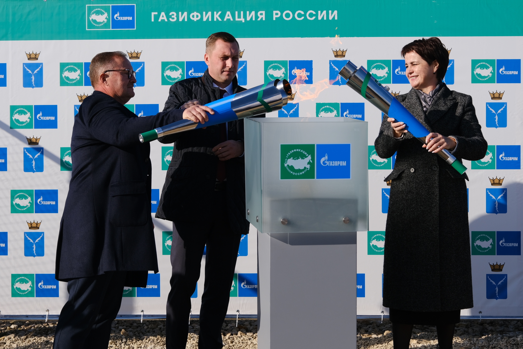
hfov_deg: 30.1
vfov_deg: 20.3
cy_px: 174
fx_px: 973
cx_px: 262
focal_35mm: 67
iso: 320
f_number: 4.5
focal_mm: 44.7
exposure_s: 1/2400
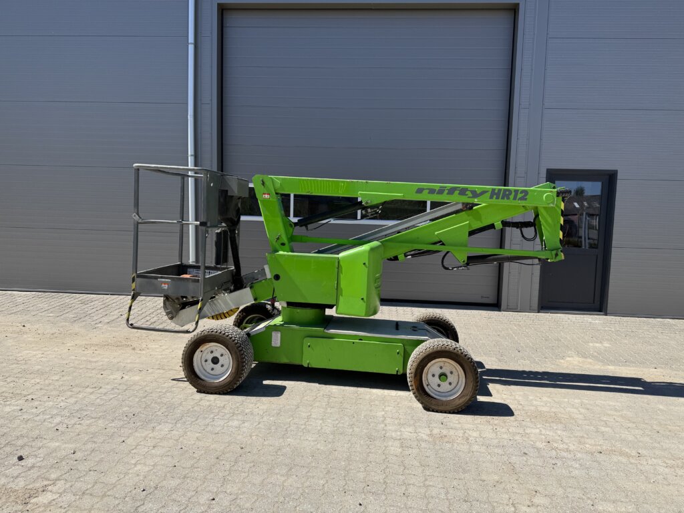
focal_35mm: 24
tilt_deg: -4.4
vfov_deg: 56.8
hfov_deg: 71.6
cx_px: 342
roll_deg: -3.4
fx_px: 474
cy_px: 256
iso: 80
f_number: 1.78
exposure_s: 1/4608
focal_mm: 6.76
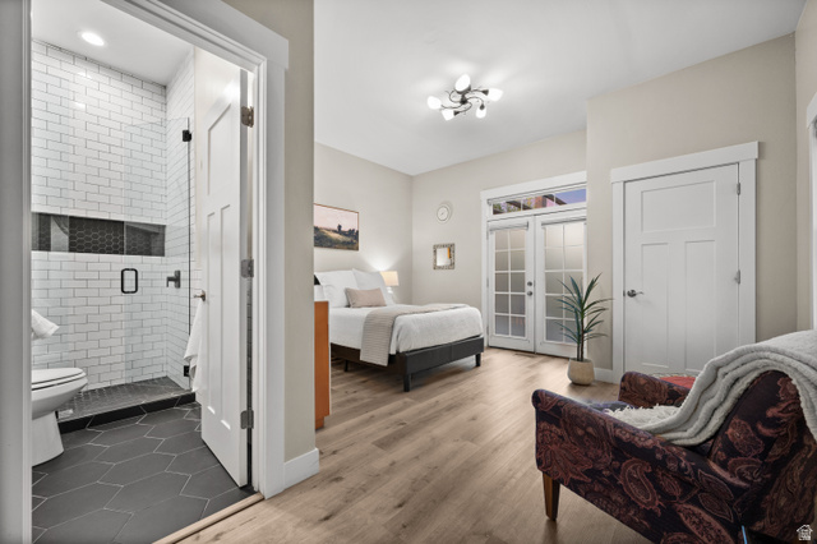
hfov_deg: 104.3
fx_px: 318
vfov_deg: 81.1
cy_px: 272
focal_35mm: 14
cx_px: 408
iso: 500
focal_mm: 14
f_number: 7.1
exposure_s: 1/4
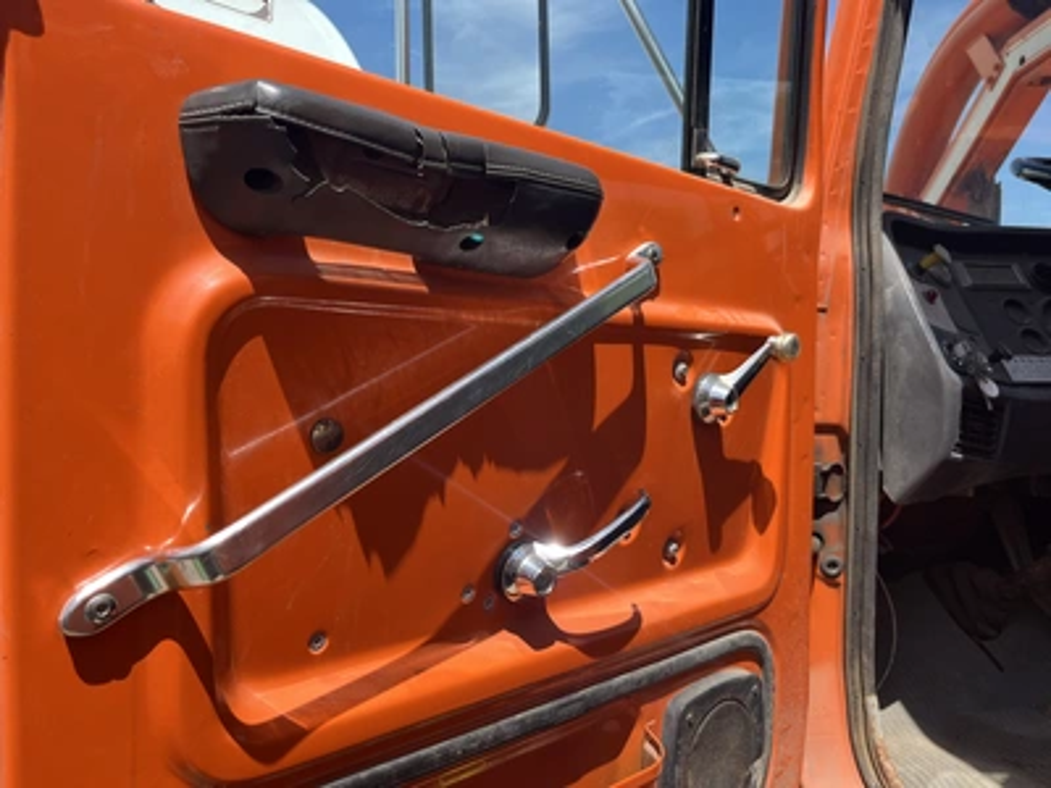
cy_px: 394
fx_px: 789
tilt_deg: -5.0
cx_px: 526
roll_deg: -0.7
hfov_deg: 67.3
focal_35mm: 26
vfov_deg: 53.1
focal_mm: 5.1
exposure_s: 1/1536
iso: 50
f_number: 1.6
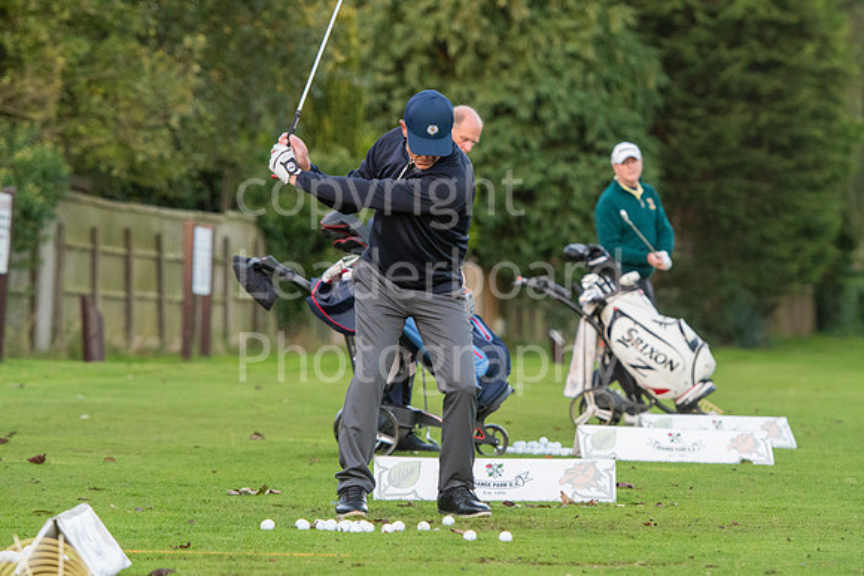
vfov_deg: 6.1
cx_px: 432
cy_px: 288
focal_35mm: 225
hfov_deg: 9.1
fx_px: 5401
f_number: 4
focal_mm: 150
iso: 2000
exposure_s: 1/640
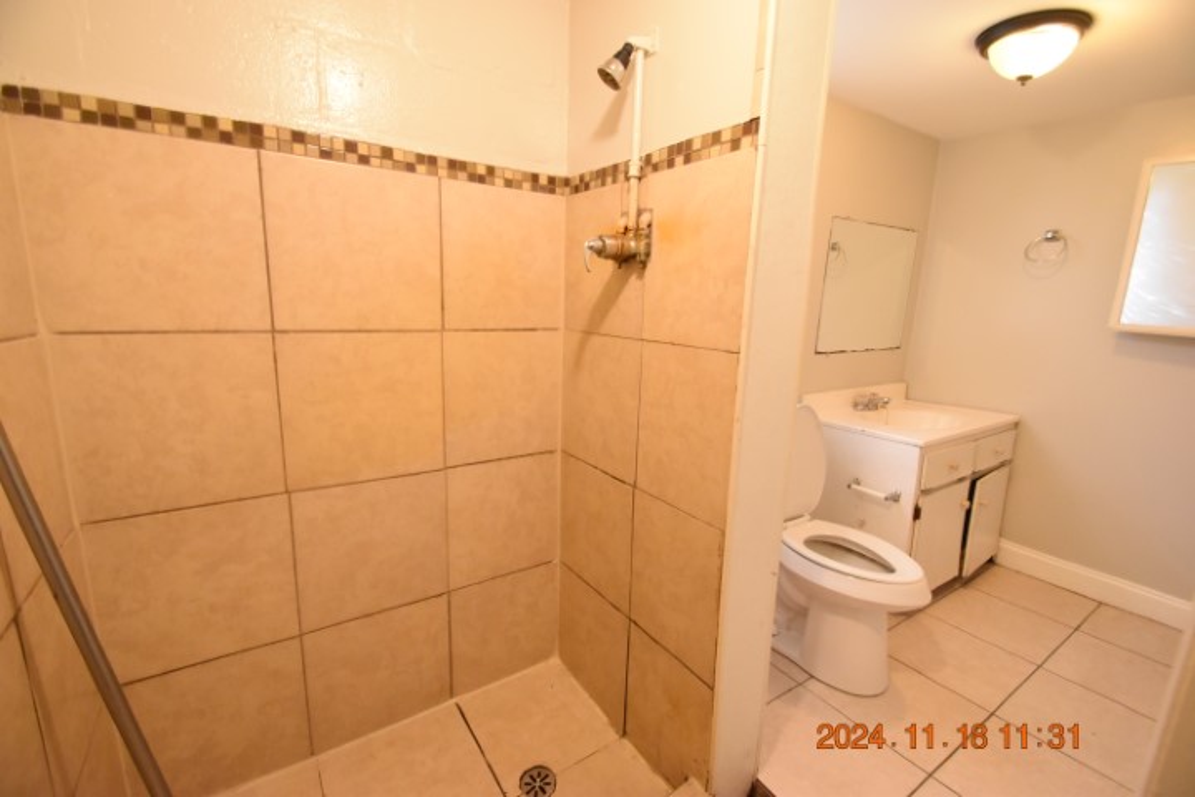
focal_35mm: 15
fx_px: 498
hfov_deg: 100.4
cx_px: 598
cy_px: 398
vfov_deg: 77.3
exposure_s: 1/60
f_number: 3.5
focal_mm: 10
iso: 3200
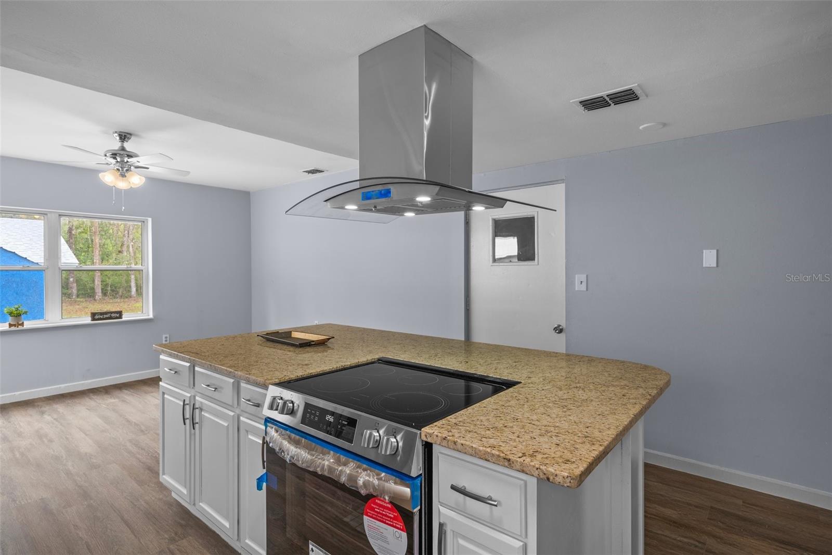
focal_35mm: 17
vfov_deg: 70.4
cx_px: 416
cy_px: 278
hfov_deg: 93.3
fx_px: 393
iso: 320
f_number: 8
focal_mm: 17
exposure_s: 1.6
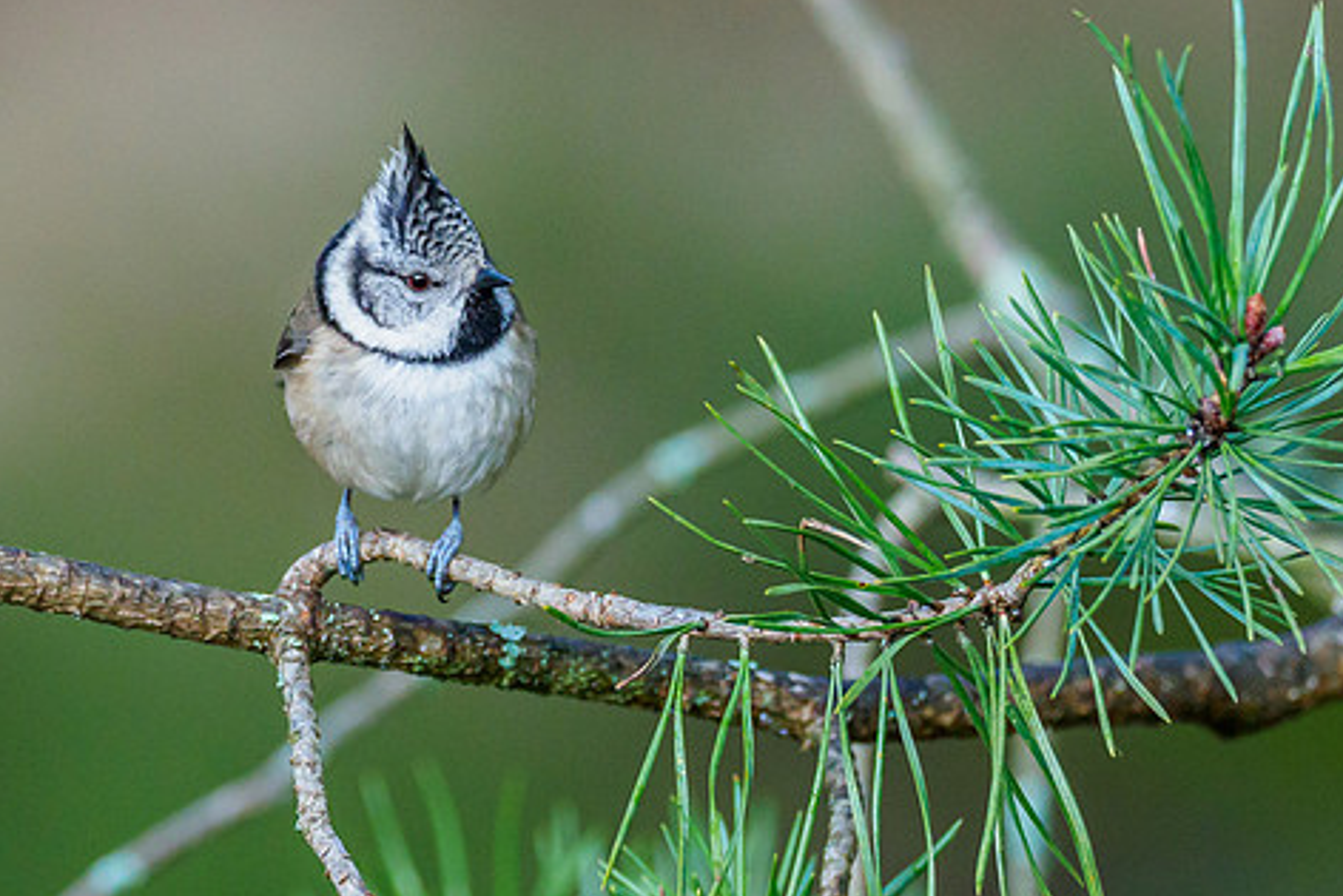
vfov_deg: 1.3
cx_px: 386
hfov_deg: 1.9
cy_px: 361
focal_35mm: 1087
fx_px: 40561
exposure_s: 1/250
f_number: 4
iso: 1600
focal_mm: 300
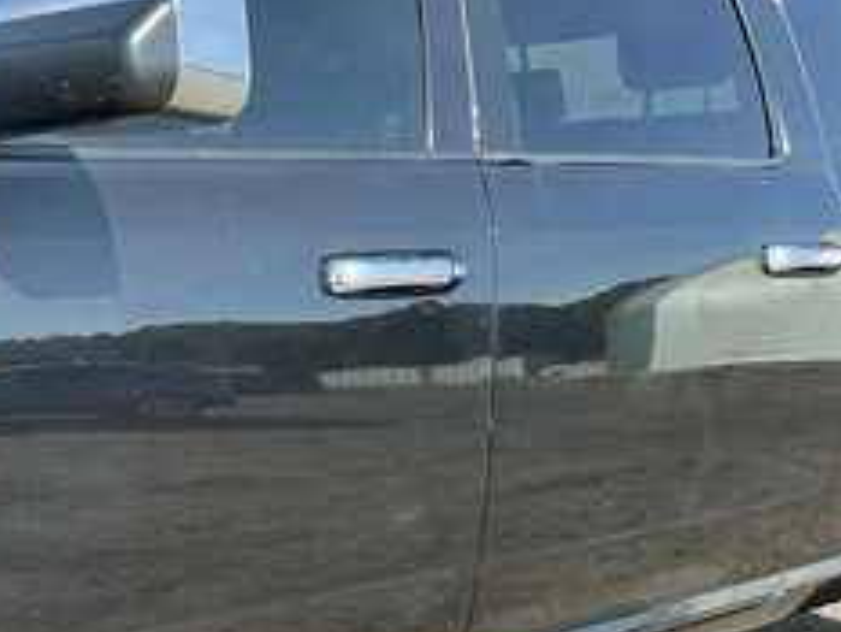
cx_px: 155
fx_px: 1167
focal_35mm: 48
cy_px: 412
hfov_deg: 38.0
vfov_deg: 30.1
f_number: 1.8
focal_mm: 3
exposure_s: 1/428
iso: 25
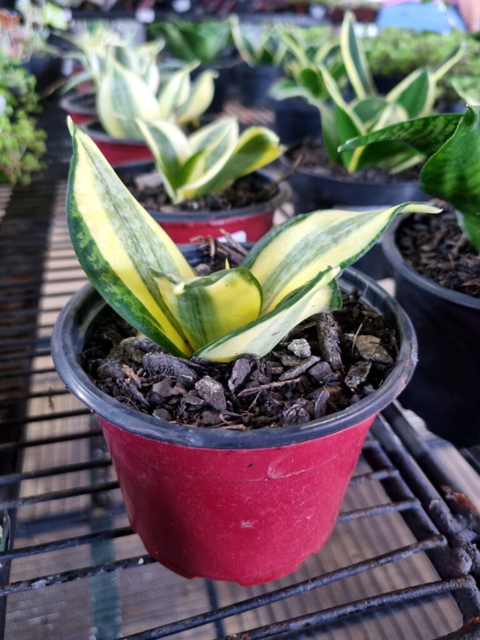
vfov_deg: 67.3
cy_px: 320
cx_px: 240
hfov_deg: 53.1
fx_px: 481
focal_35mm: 26
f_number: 1.8
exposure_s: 1/40
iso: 500
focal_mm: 5.4
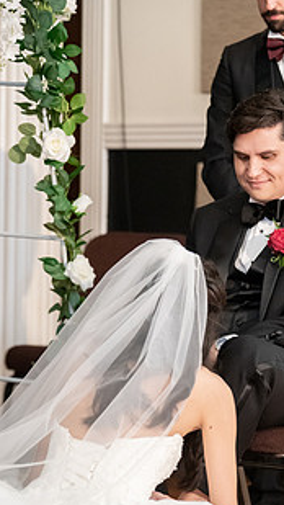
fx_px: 2608
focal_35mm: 195
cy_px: 281
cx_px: 191
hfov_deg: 6.2
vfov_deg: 11.0
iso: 8000
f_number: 4
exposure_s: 1/200
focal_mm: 128
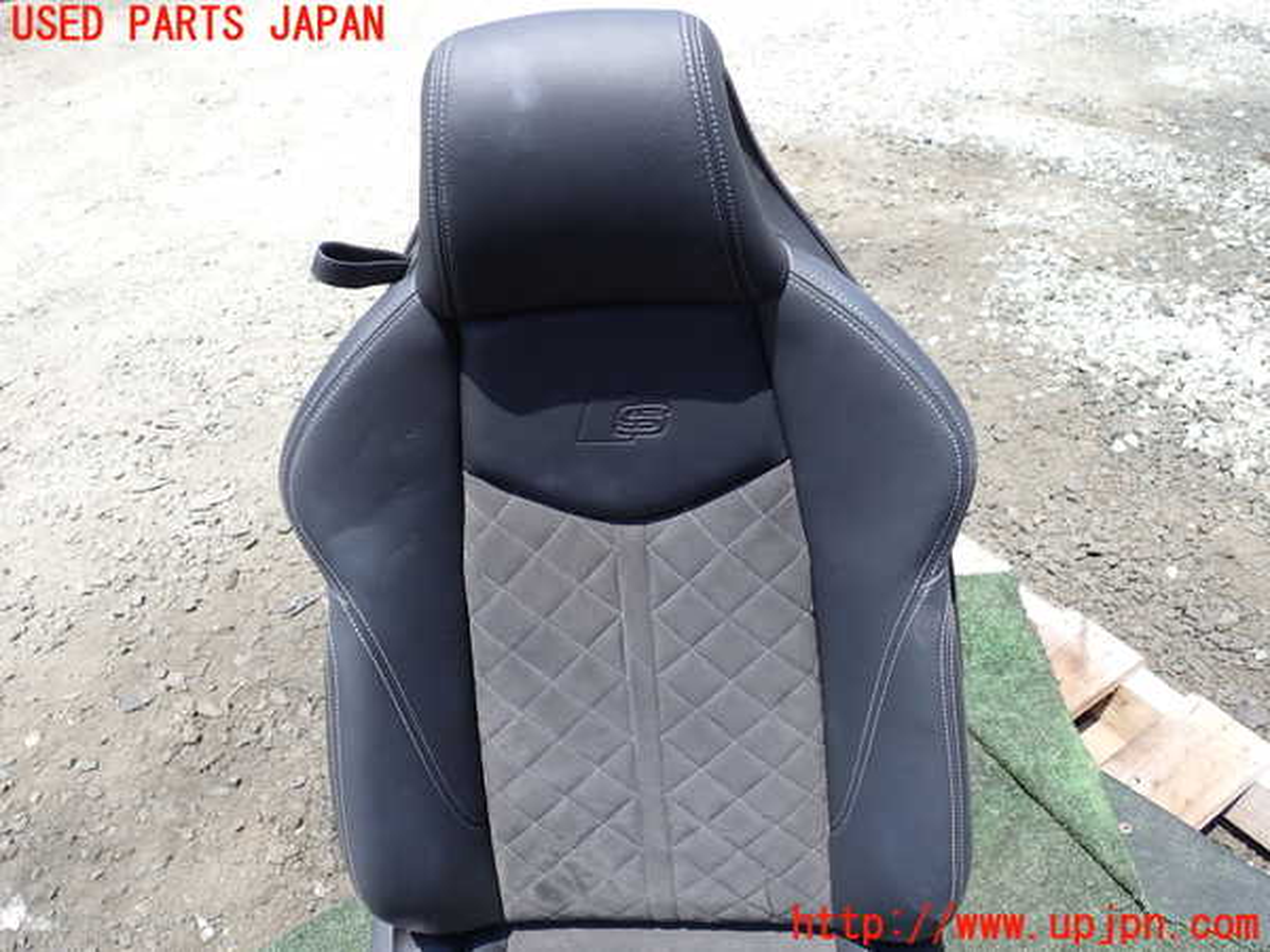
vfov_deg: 46.8
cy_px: 476
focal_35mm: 30
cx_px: 635
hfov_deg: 60.0
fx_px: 1101
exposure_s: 1/320
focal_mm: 5.4
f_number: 3.2
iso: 100
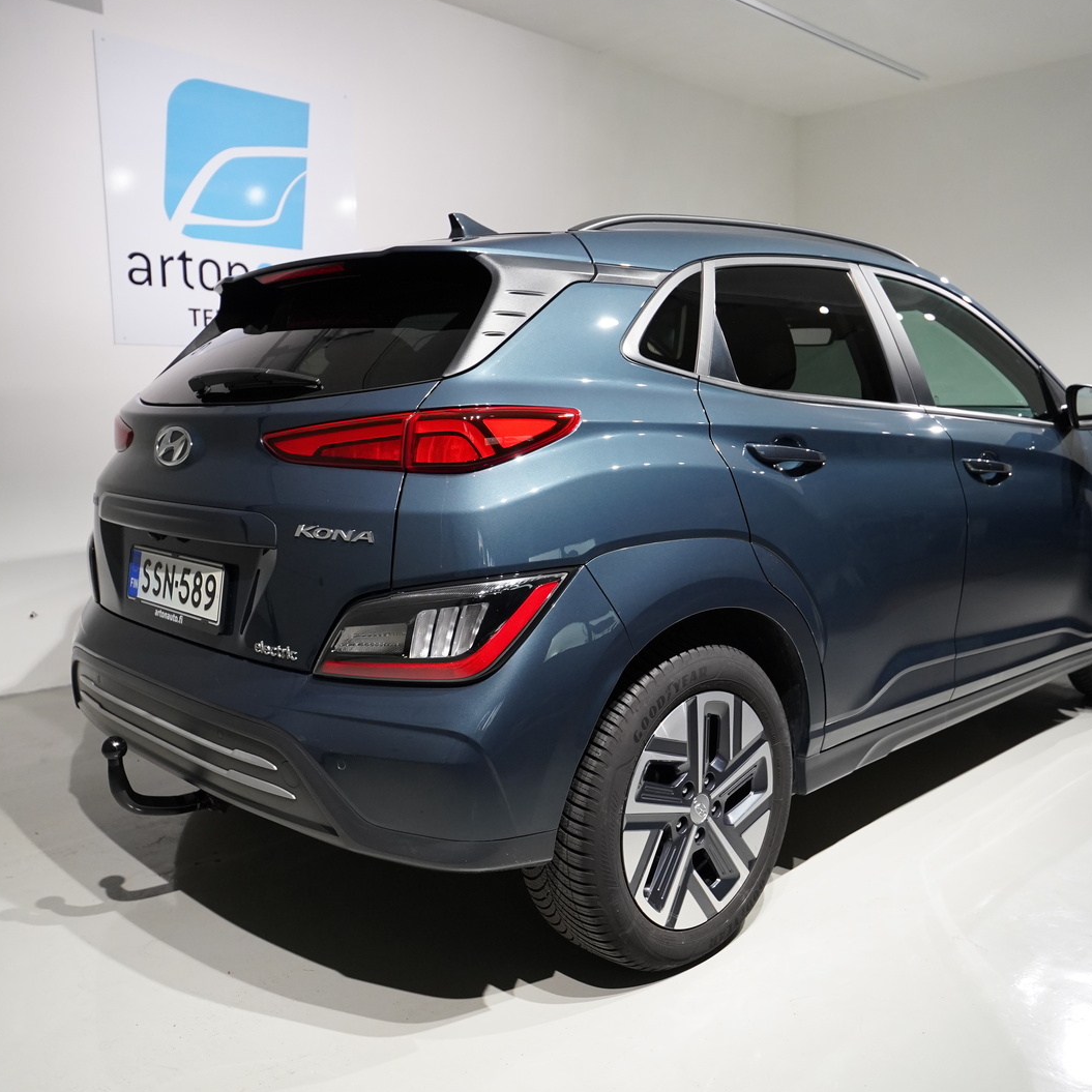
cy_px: 552
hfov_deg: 54.0
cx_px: 560
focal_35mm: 30
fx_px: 1071
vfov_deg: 54.0
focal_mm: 23
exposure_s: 1/160
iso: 2500
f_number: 2.8
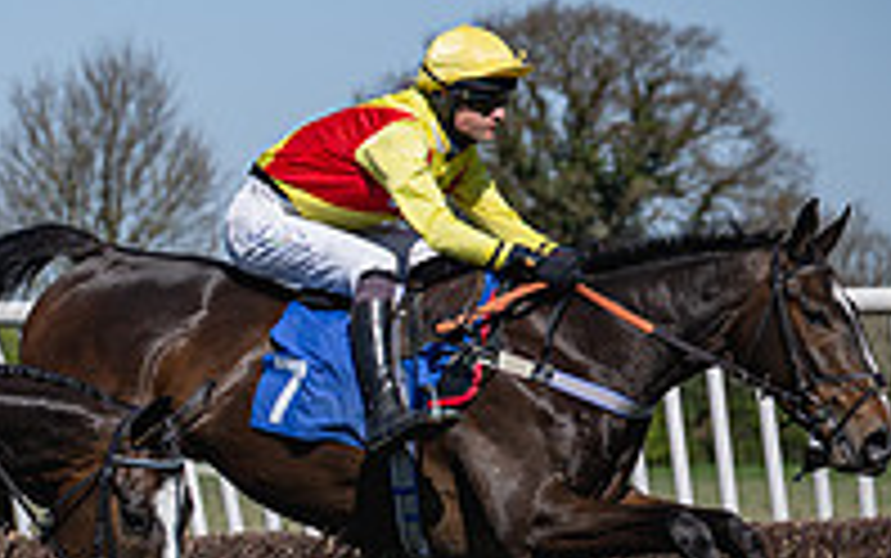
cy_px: 407
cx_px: -303
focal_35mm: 273
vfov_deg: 4.8
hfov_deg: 7.6
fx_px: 6633
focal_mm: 78
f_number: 4
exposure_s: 1/2000
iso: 100
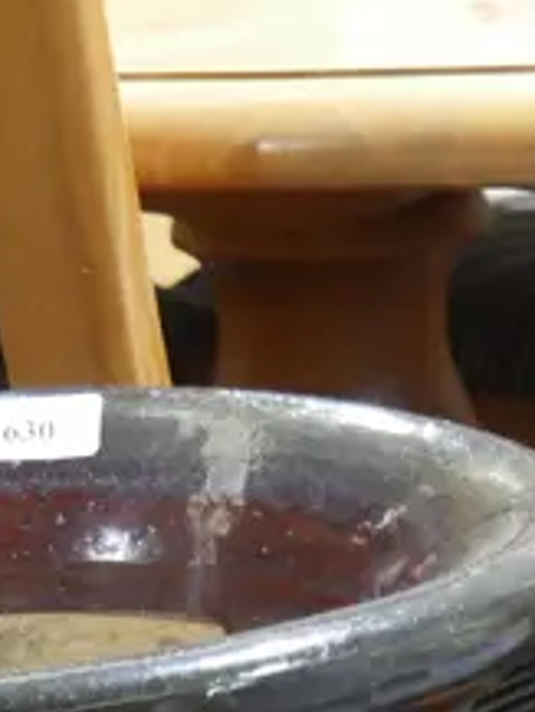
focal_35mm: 151
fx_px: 3109
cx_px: 71
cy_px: 1431
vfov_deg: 11.7
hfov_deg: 9.8
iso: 1600
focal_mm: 16
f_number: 3.6
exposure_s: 1/60
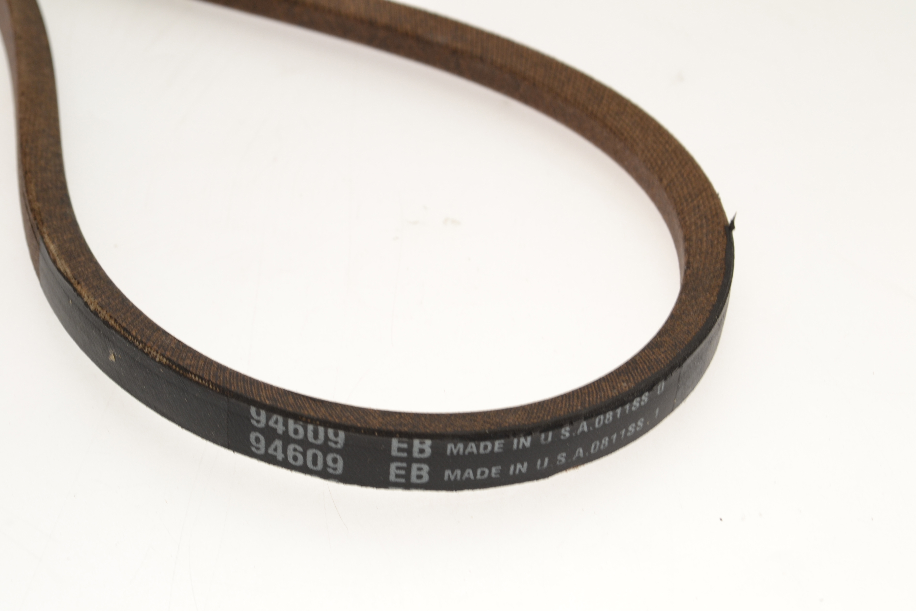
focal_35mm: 63
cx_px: 458
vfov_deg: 21.6
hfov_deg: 31.9
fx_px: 1603
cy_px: 306
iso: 200
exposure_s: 1/10
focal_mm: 42
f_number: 11
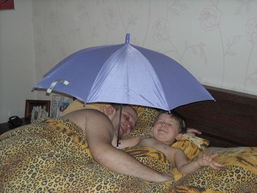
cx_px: 128
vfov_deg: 24.0
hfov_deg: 31.7
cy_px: 96
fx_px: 453
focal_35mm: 61
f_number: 3.5
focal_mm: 9.87
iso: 200
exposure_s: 1/125
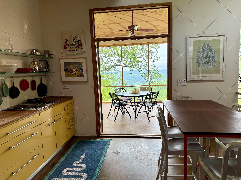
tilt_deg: -5.9
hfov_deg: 71.6
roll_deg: +2.2
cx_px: 120
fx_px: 167
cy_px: 90
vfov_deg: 56.8
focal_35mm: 24
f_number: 1.78
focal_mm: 6.76
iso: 100
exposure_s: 1/361
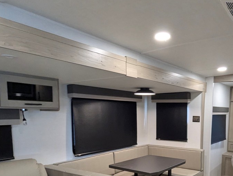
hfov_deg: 53.8
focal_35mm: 33
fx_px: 222
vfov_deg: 41.2
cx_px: 161
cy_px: 140
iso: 308
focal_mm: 2.35
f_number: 2.2
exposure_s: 1/79.5
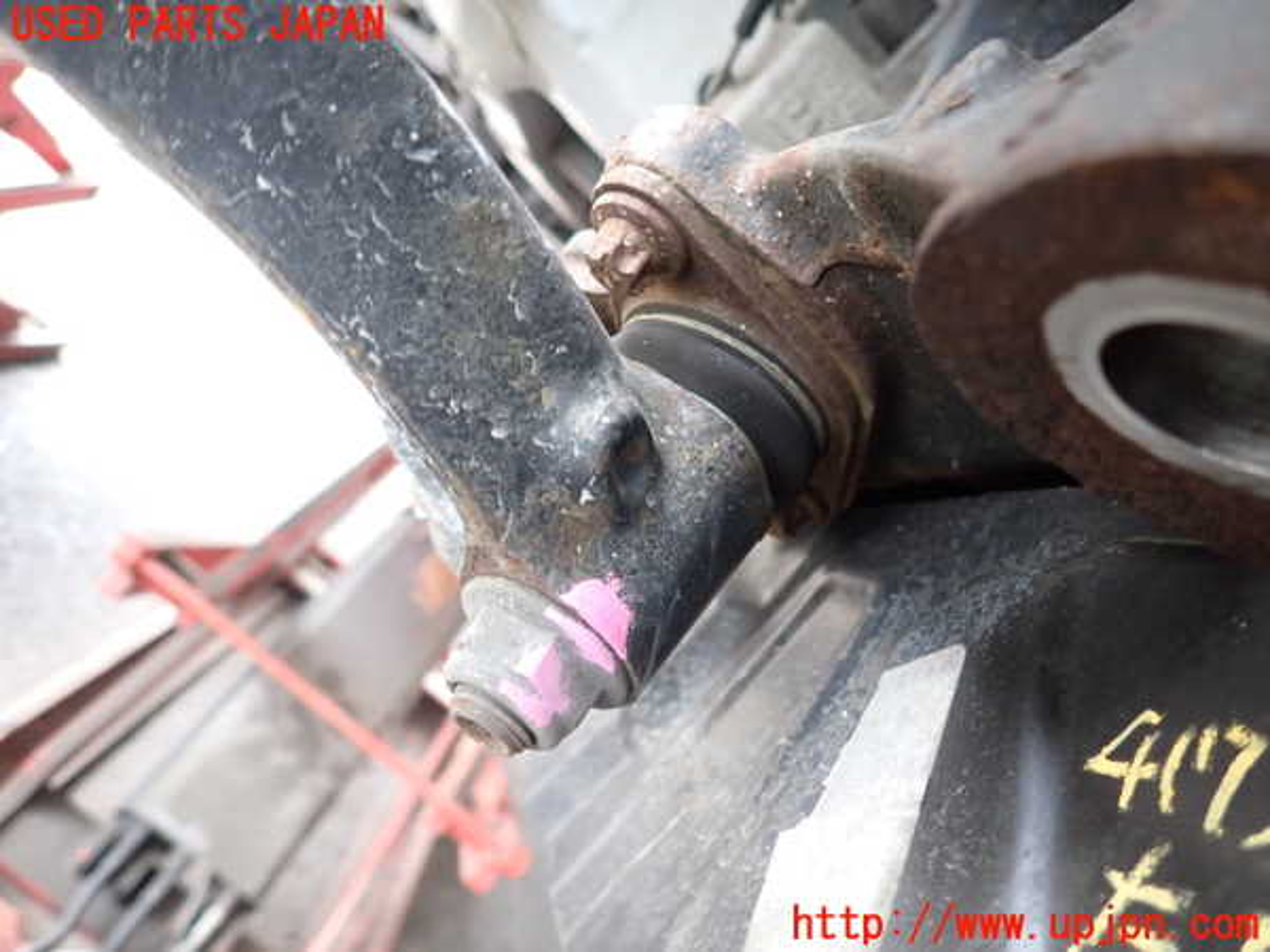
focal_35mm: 25
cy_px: 476
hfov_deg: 69.4
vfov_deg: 54.9
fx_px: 917
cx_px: 635
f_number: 2
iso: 400
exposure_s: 1/30
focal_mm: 4.5
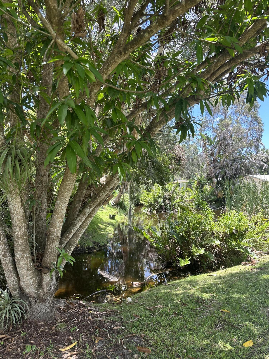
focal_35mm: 24
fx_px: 249
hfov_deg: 56.8
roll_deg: -1.7
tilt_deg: +2.7
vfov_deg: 71.6
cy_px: 180
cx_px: 134
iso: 80
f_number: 1.78
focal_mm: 6.86
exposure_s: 1/437
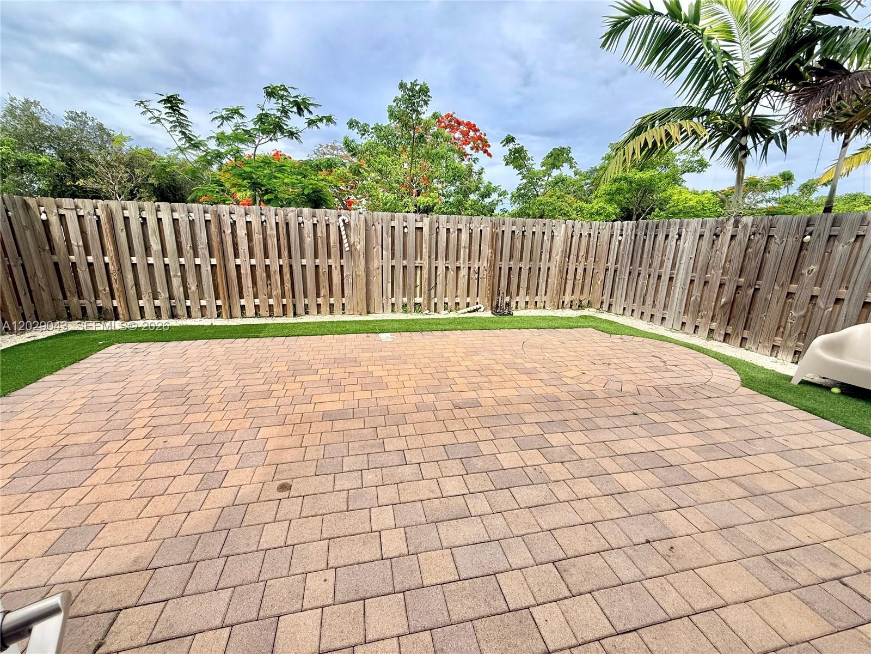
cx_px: 436
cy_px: 327
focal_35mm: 14
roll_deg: -2.0
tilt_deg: -13.6
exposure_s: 1/1961
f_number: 2.2
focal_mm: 2.22
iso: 50
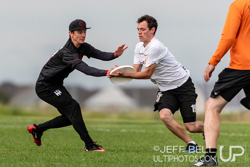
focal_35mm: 873
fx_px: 6064
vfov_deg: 1.6
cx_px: 80
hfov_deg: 2.4
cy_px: 67
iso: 320
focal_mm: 400
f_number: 4
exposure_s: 1/1250
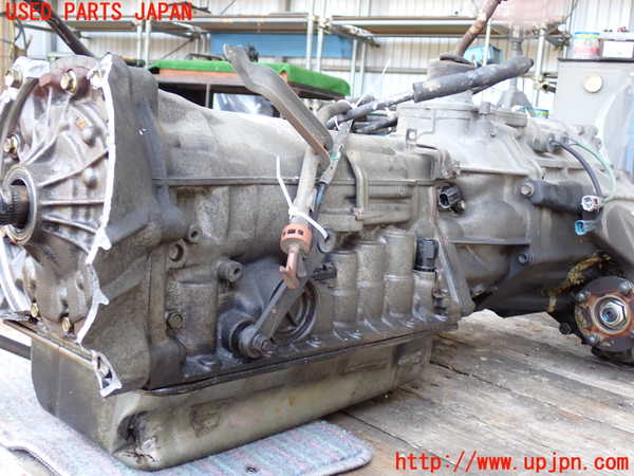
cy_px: 238
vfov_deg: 35.1
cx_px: 317
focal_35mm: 41
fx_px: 751
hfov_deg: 45.8
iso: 200
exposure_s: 1/60
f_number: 2.8
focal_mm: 7.31
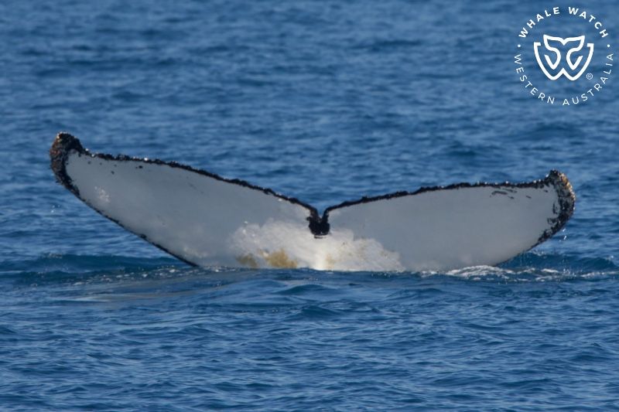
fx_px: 10314
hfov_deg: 3.4
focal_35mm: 600
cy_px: 206
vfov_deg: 2.3
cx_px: 310
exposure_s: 1/3200
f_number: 8
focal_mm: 600
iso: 1250
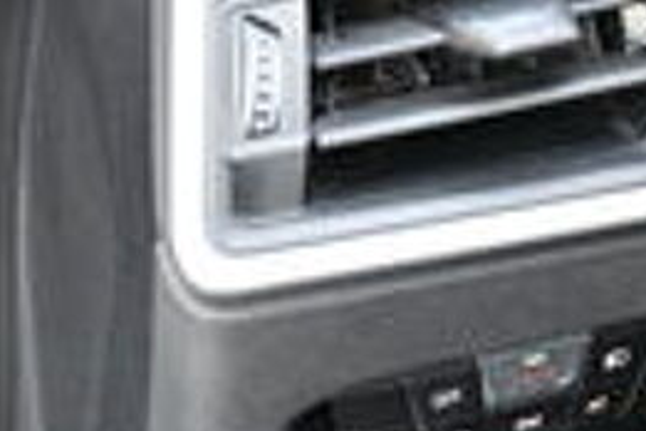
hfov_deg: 8.3
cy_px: 393
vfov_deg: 5.5
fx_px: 4450
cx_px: 512
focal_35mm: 248
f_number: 5.3
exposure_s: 1/125
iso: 5600
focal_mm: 90
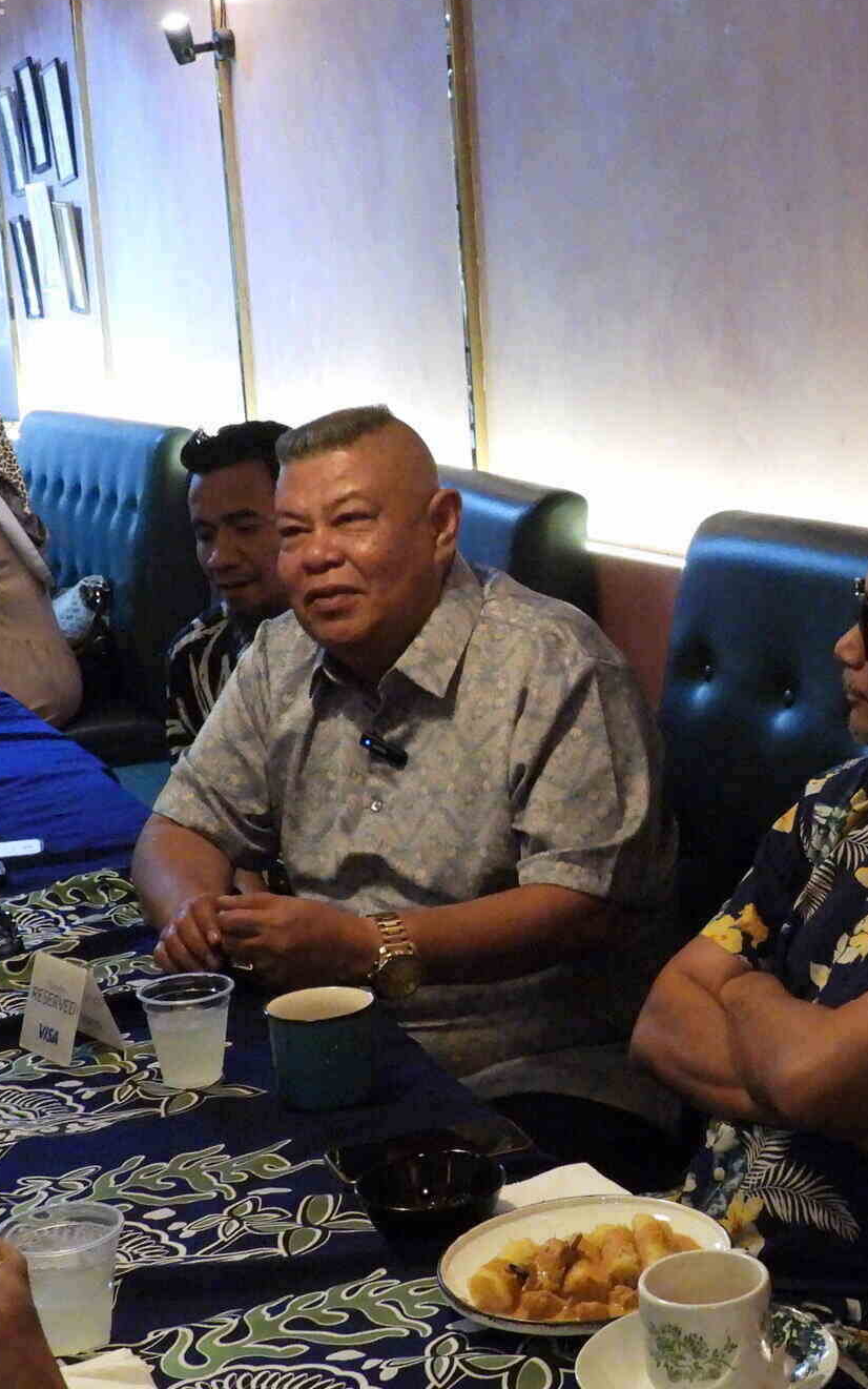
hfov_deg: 20.9
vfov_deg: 33.5
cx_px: 758
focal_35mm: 61
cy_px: 741
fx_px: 2308
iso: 1600
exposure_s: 1/40
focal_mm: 5.9
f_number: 3.2
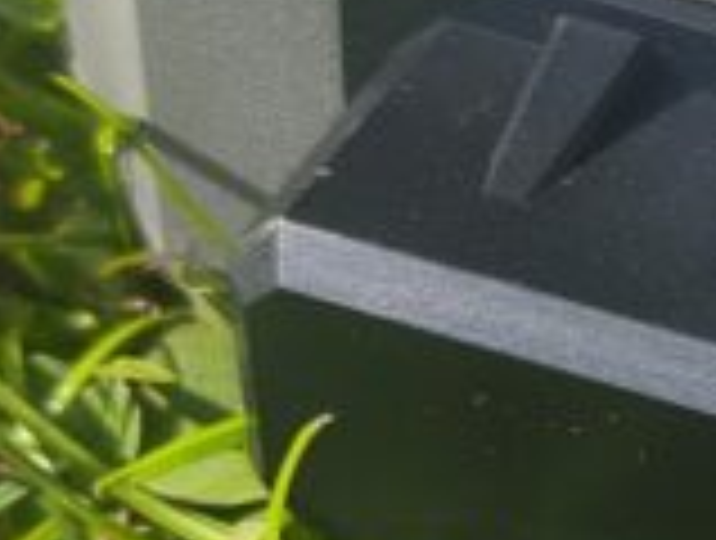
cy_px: 490
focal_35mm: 146
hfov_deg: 12.2
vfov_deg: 10.1
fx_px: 3027
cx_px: 1346
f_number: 1.8
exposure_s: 1/505
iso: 50
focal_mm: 4.68
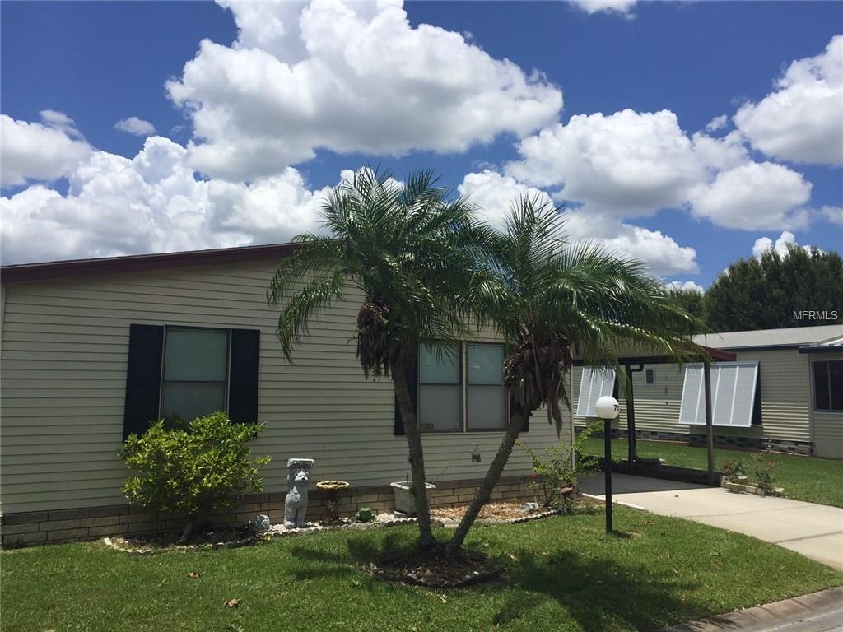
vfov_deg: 48.2
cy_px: 316
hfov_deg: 61.7
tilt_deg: +7.3
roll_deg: -1.1
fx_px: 706
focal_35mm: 29
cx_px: 422
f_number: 2.2
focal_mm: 4.15
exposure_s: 1/3968
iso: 32
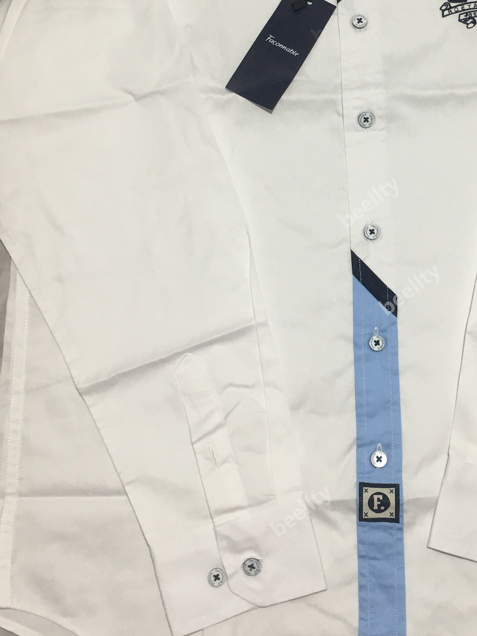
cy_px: 183
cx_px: 357
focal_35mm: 52
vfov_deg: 36.2
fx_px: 956
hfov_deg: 27.6
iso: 80
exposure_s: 1/10
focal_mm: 4.15
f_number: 2.2
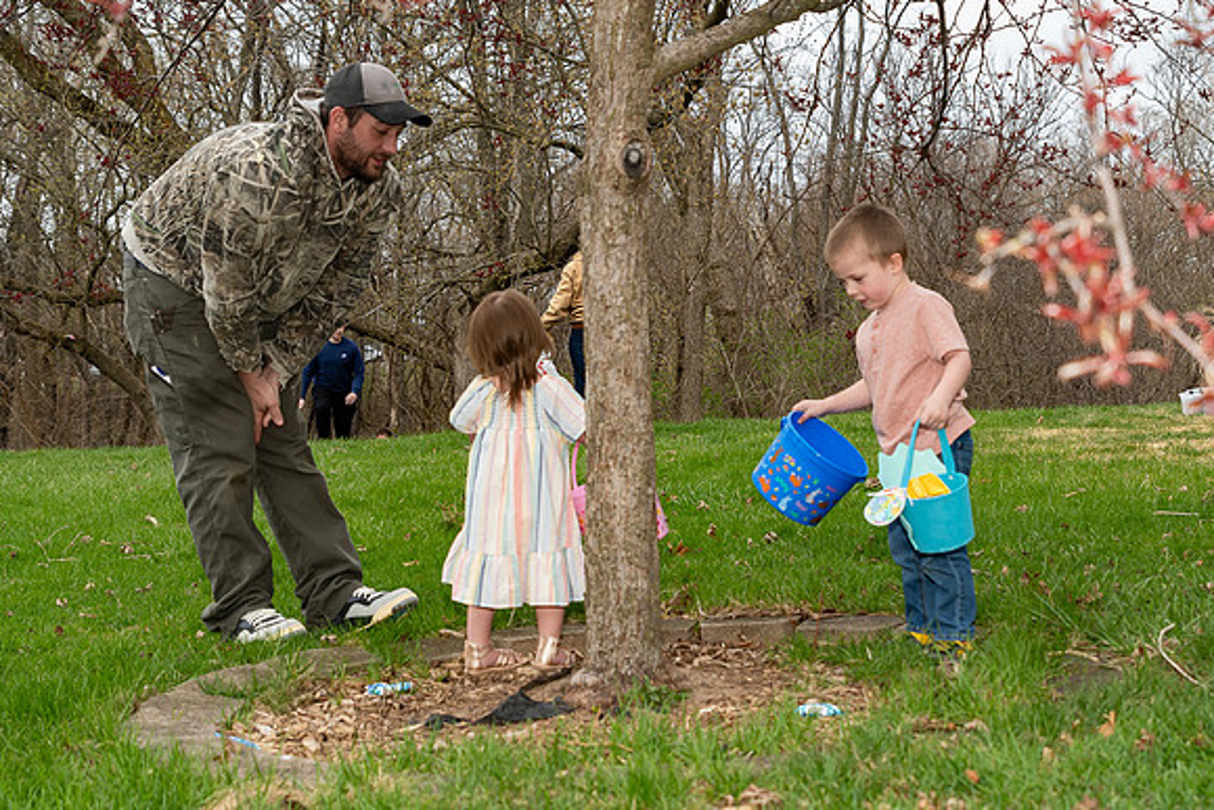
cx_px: 729
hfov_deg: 35.5
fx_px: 1887
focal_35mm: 56
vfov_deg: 24.2
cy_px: 393
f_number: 4
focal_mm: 31
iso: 125
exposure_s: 1/200
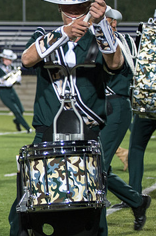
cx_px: -136
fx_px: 1729
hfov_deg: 5.1
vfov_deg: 7.8
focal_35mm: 265
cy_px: 95
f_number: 4.5
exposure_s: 1/160
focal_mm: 86
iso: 1600
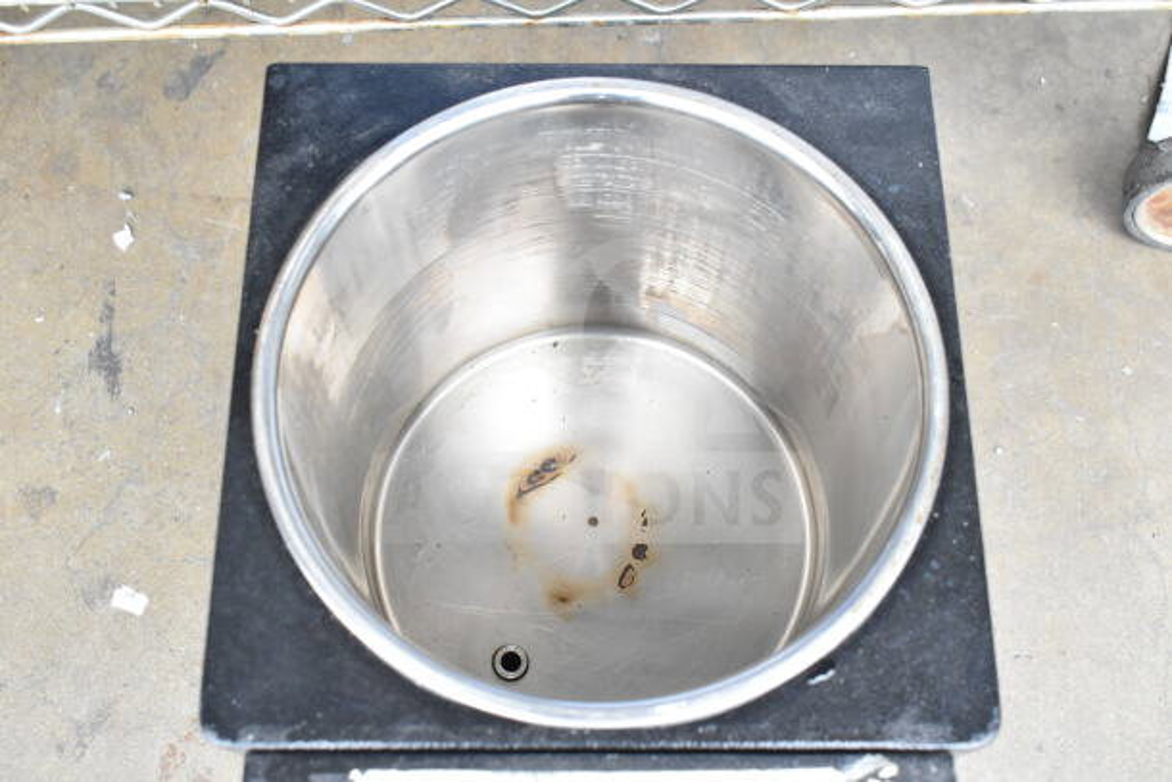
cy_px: 391
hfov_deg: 49.5
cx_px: 586
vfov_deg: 34.2
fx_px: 1270
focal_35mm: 39
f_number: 7.1
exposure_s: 1/200
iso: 1600
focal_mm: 26
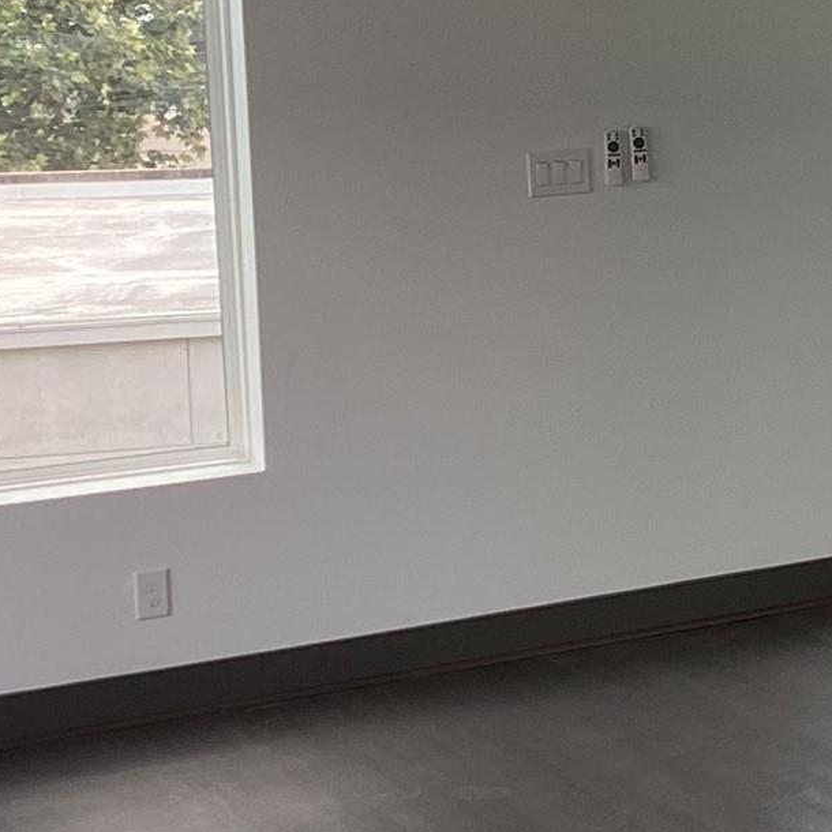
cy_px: 258
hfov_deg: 17.0
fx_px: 2502
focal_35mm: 92
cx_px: 1259
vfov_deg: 18.8
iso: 32
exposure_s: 1/100
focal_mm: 3.3
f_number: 2.4
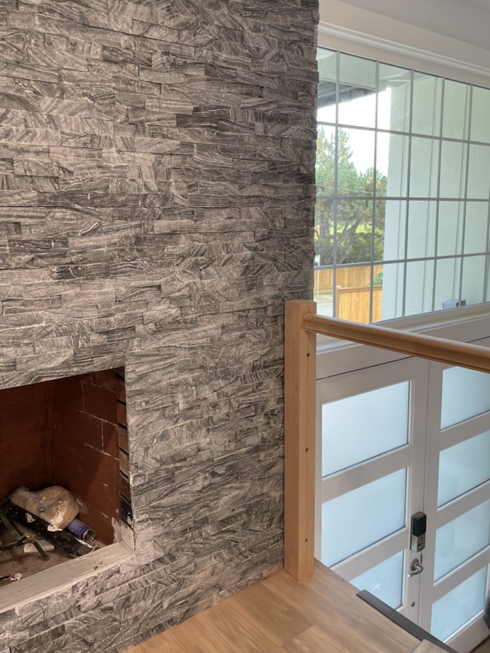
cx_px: 243
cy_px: 308
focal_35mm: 29
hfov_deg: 48.2
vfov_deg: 61.6
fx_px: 547
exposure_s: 1/60
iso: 80
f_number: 1.6
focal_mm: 4.2
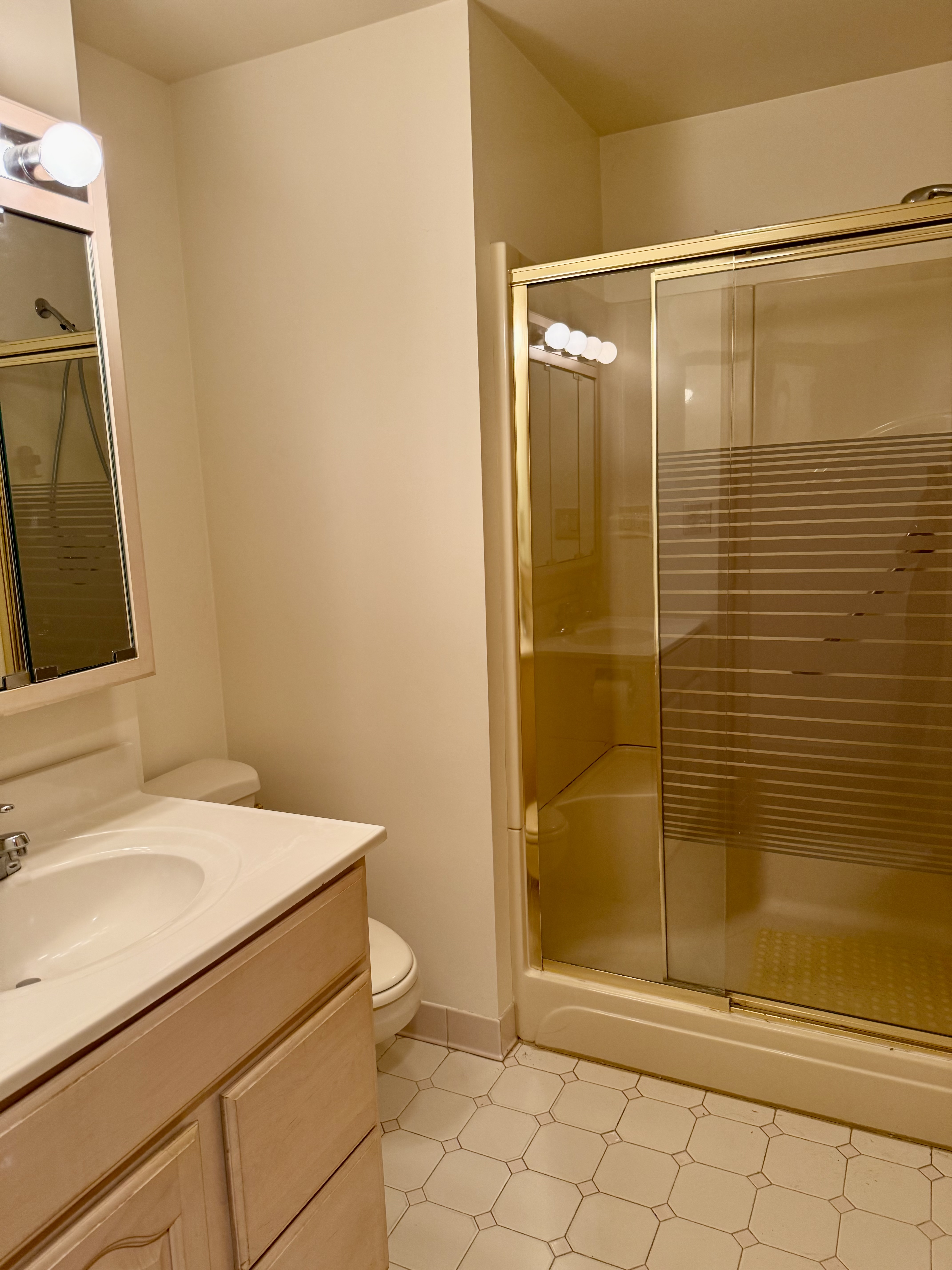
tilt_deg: -8.6
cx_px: 476
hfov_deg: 56.8
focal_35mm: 24
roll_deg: +1.2
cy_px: 635
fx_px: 880
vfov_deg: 71.6
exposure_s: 1/120
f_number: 1.78
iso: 200
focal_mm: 6.76
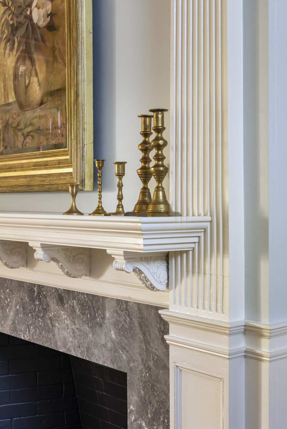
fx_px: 657
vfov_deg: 36.2
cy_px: 214
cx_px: 144
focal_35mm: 55
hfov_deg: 24.6
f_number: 9
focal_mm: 55
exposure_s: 1/1.25
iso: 100
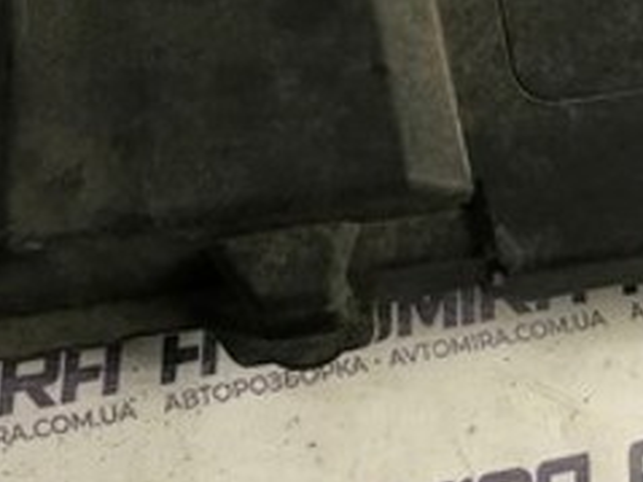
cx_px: 323
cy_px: 59
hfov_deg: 26.0
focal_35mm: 75
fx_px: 1392
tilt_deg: -66.5
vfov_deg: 19.3
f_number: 1.8
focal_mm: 3.99
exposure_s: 1/25
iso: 32
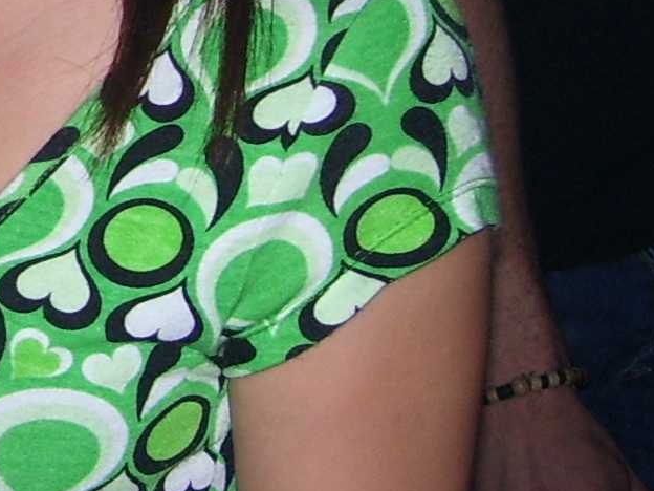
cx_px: -398
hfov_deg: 13.7
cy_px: -191
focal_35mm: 133
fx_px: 2513
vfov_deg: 10.8
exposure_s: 1/60
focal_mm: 6
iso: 80
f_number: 2.7
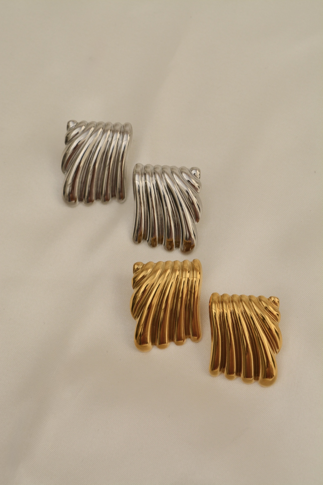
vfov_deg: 24.6
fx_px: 1110
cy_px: 242
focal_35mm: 82
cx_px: 162
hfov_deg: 16.6
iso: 500
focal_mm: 55
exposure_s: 1/640
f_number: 11
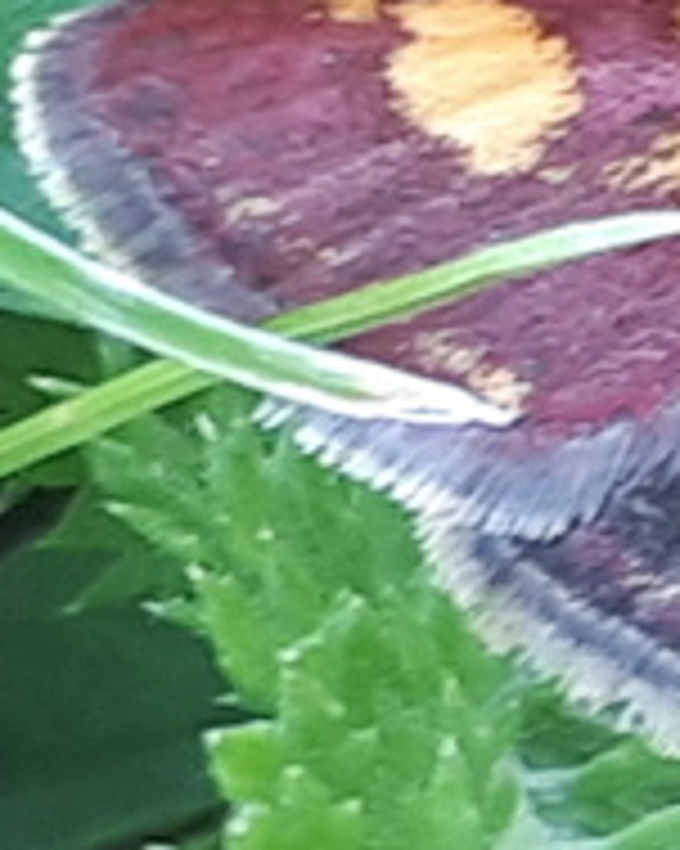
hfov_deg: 11.8
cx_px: 1299
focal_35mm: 119
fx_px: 2996
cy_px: 450
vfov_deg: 16.2
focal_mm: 3.6
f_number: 1.9
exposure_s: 1/33
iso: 50
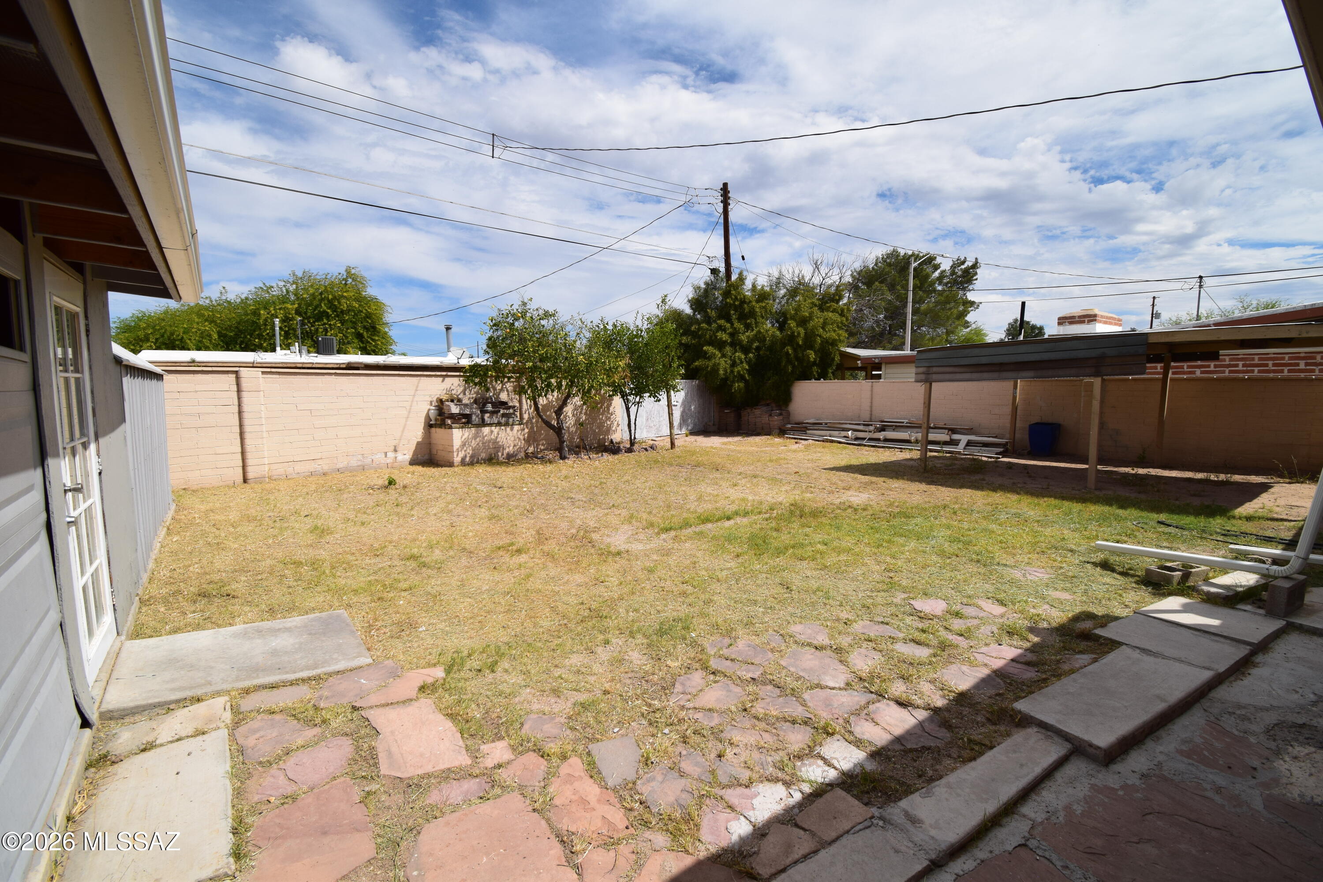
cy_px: 441
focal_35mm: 15
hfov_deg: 100.4
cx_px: 662
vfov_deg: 77.3
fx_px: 551
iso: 220
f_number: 11
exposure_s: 1/500
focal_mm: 10
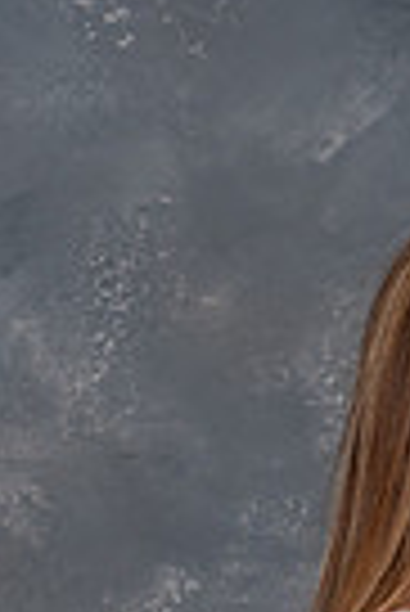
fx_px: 5060
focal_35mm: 297
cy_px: 810
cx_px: 549
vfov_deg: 6.9
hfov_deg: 4.6
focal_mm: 55
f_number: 5.6
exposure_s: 1/160
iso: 200
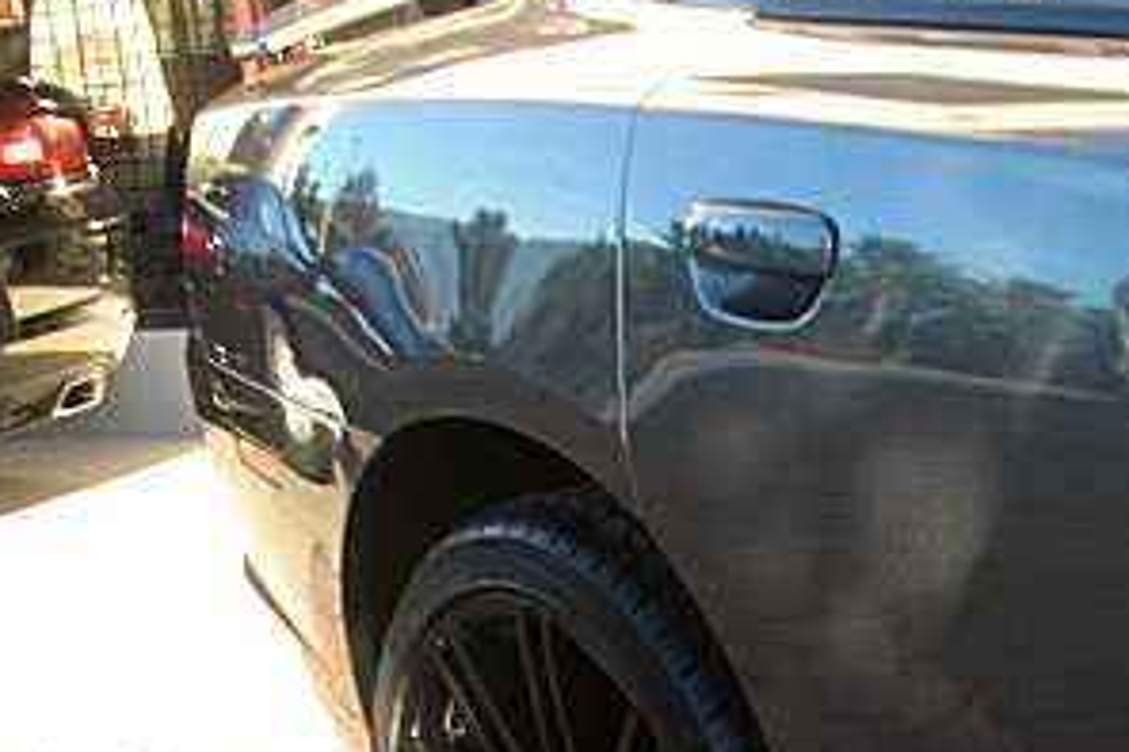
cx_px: 942
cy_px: 798
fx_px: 2539
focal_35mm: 81
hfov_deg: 24.6
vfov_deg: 16.4
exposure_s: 1/100
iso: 50
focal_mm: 6.3
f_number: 2.8
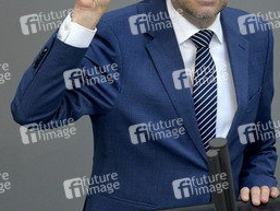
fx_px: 6814
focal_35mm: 842
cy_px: 49
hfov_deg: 2.4
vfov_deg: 1.8
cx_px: 172
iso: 8000
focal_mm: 500
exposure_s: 1/640
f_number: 5.6
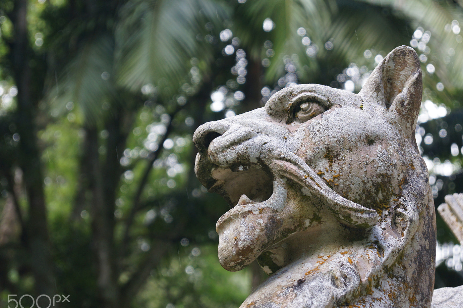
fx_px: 1228
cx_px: 255
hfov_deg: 21.3
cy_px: 168
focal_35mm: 96
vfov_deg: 14.3
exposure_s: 1/100
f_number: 5.6
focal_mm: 55
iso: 320
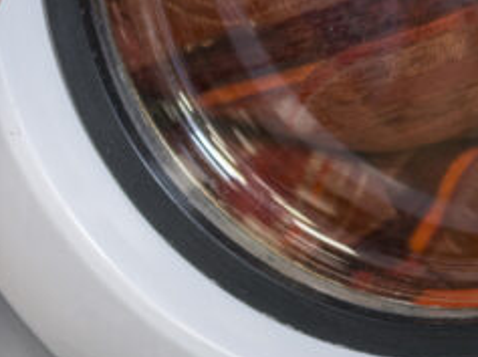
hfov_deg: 8.5
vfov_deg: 6.5
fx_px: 3157
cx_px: -151
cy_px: 106
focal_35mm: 229
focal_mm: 55
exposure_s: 1/125
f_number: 2.2
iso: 320
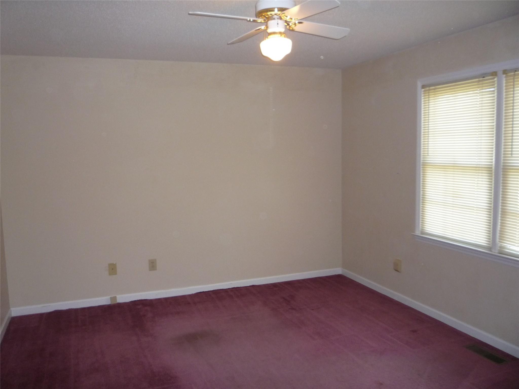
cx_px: 260
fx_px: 450
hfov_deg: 60.0
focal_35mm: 30
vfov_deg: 46.8
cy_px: 194
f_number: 3.3
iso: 250
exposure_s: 1/30
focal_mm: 5.2
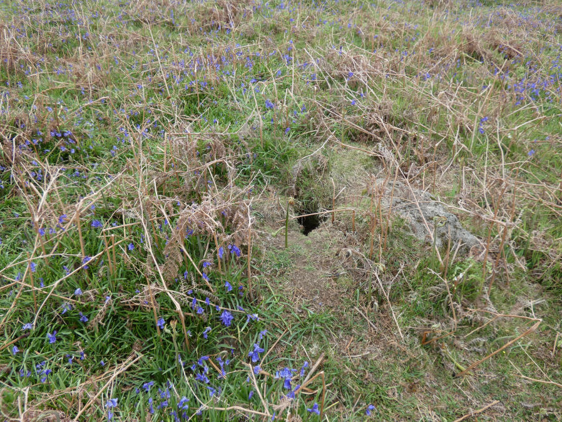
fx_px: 520
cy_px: 211
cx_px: 281
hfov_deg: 56.8
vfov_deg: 44.2
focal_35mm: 32
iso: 80
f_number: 3.4
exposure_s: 1/200
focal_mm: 5.8
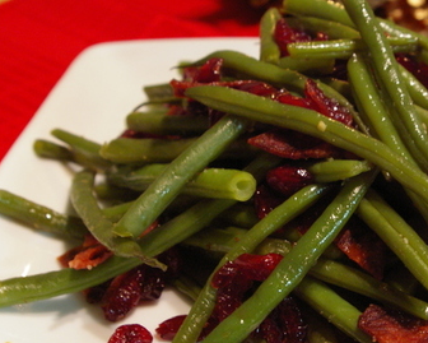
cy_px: 189
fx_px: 912
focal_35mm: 72
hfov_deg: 25.9
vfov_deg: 21.3
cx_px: 344
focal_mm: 28
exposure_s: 1/3.33
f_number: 8
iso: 800
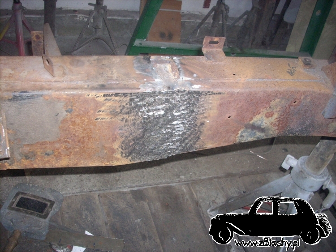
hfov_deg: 50.1
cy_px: 126
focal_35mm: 37
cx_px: 168
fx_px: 359
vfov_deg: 38.7
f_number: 2.8
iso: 200
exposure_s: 1/60
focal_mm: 6.2
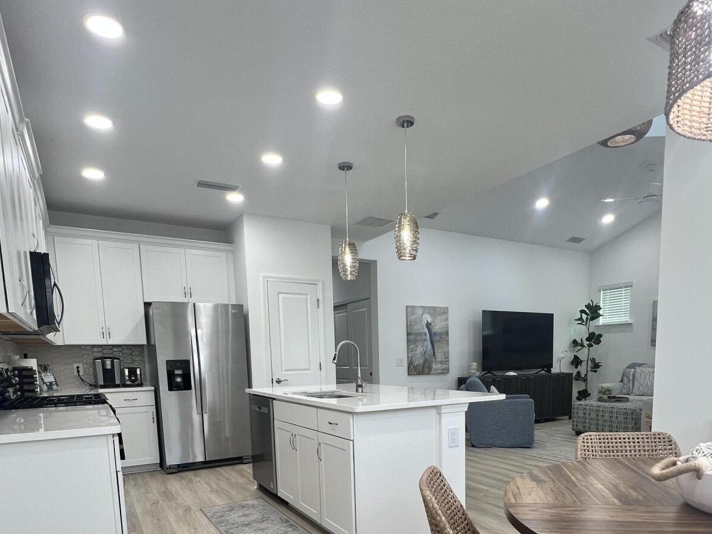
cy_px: 422
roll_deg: +1.9
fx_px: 452
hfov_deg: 76.2
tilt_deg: -7.0
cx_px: 386
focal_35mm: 22
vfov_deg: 56.9
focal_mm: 1.57
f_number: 1.8
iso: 125
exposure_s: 1/120
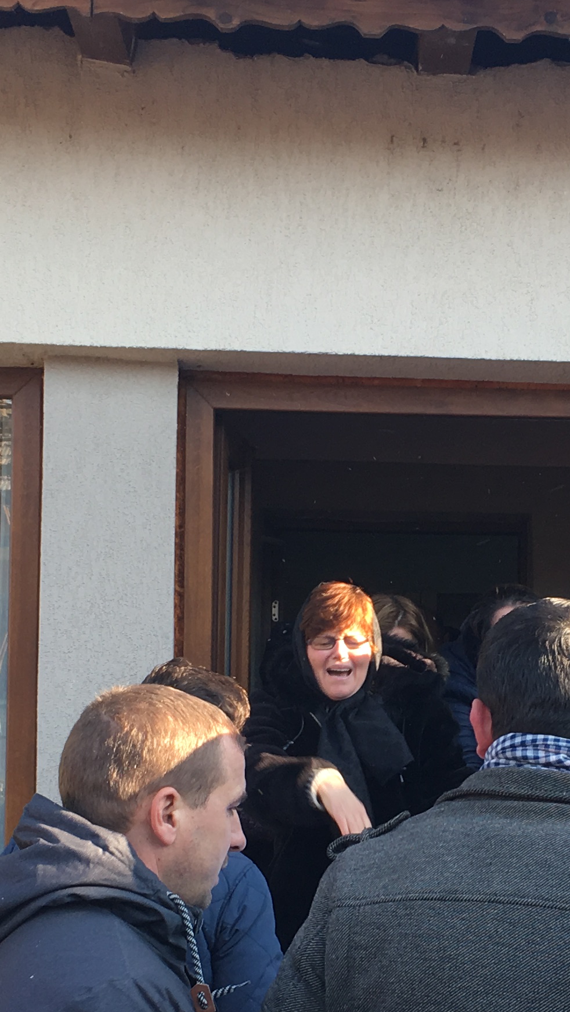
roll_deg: +0.2
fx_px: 1961
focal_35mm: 73
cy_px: 734
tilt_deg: +1.2
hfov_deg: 16.4
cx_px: 436
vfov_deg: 28.6
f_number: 2.2
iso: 25
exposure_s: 1/143
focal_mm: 4.15
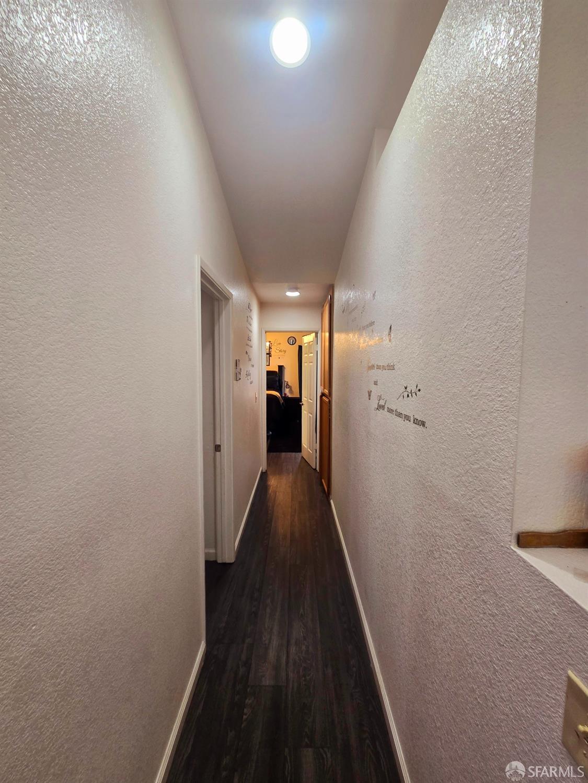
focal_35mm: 13
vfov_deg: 106.2
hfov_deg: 89.9
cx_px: 294
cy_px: 392
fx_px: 294
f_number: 2.2
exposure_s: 1/60.2
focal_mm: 2.2
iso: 160
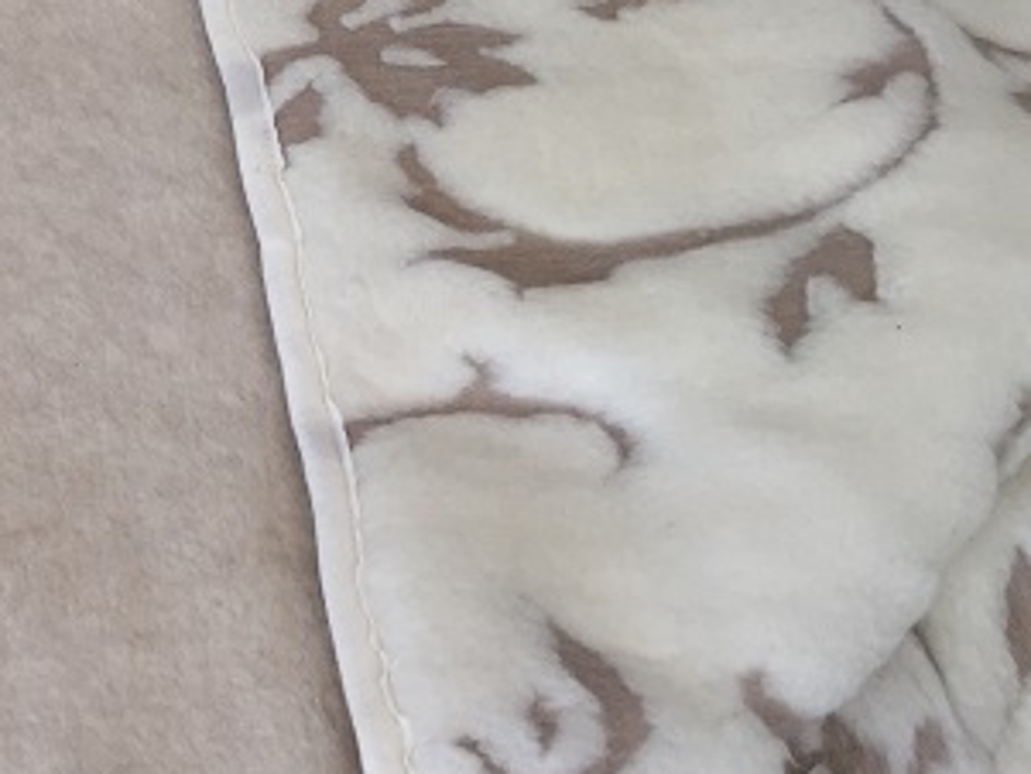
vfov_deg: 18.8
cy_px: 89
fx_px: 2294
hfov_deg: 23.2
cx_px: -202
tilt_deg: -45.1
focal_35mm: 77
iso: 40
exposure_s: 1/50
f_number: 2.2
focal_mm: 4.15
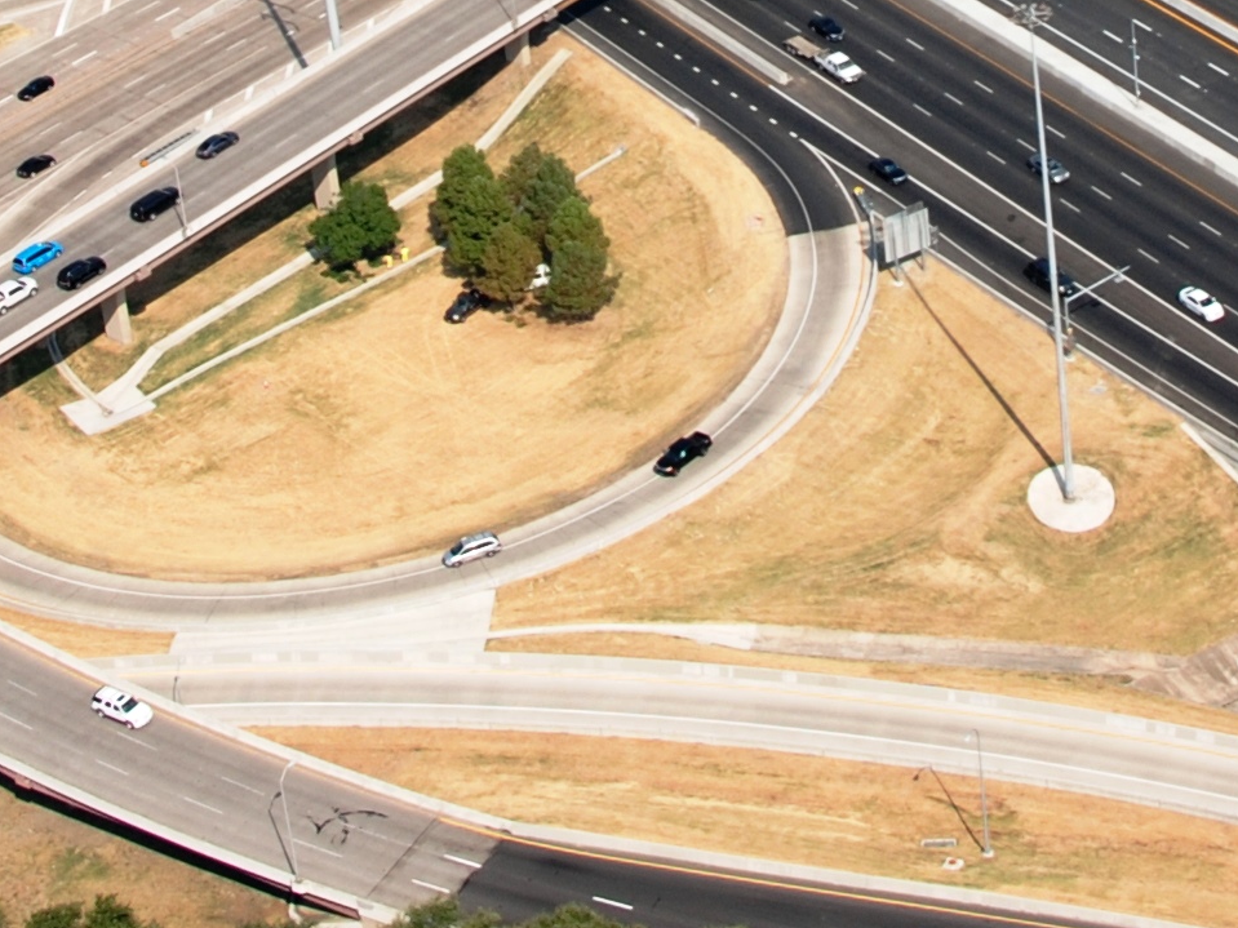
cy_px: -352
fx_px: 3755
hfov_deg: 18.7
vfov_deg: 13.5
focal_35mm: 105
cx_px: 821
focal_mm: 18
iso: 100
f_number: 8
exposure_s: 1/250
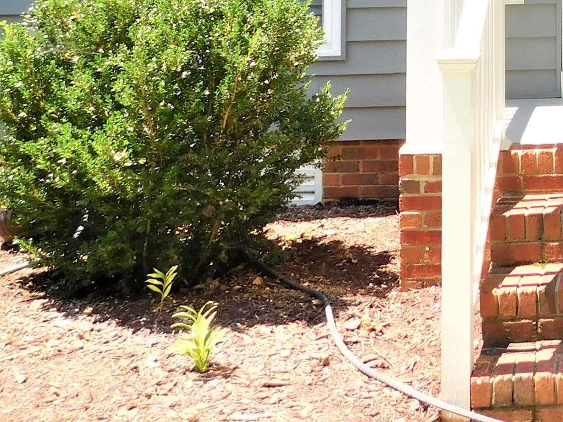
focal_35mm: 69
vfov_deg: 19.3
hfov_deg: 25.0
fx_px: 1122
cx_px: 698
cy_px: -157
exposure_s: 1/500
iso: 125
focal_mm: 4
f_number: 3
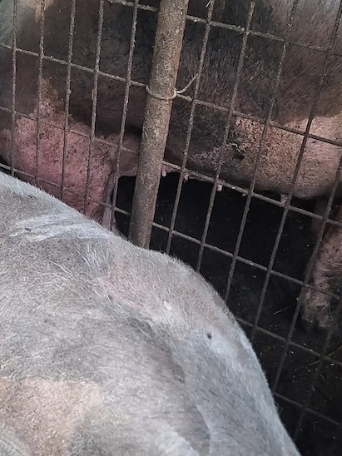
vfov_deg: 33.9
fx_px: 738
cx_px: 0
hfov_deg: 24.9
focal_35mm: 56
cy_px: 324
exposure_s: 1/33
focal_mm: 5.54
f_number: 1.8
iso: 200
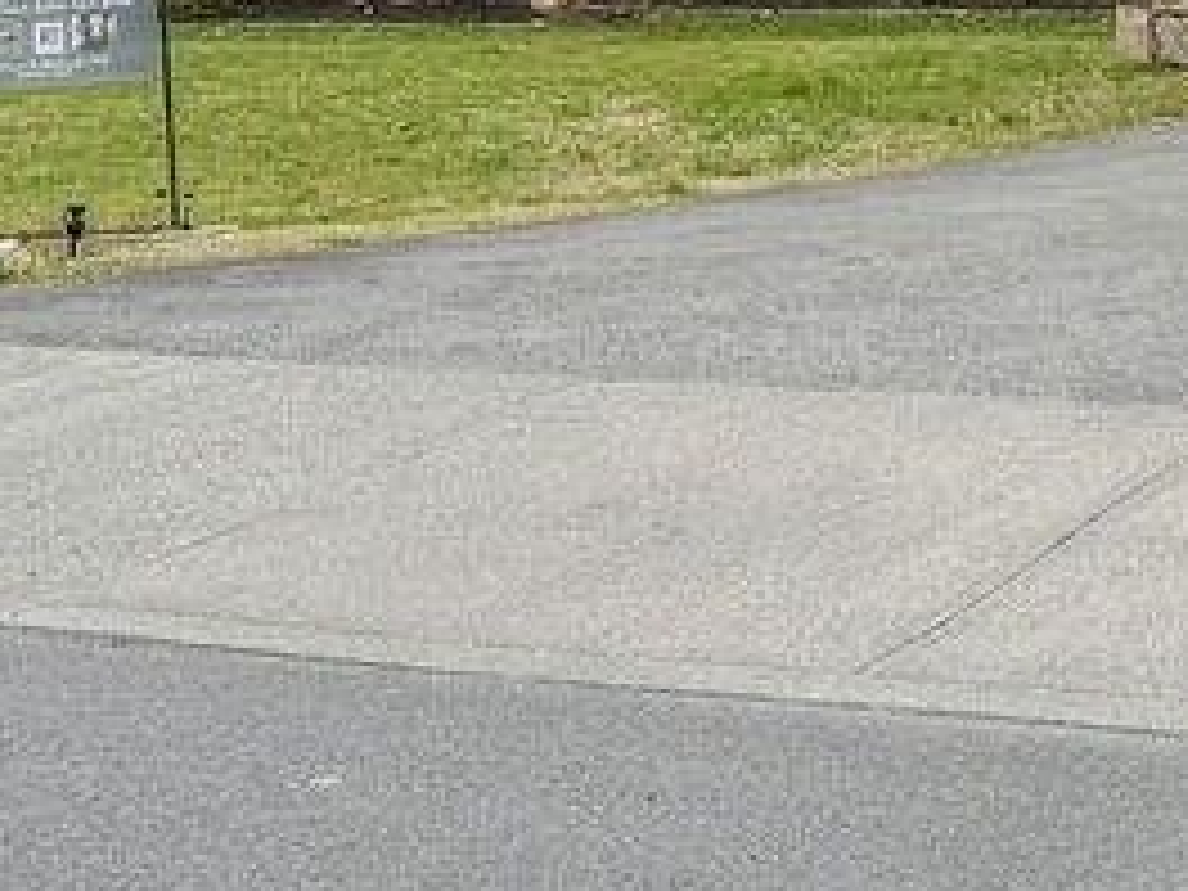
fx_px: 3192
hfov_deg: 19.7
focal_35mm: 93
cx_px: 1467
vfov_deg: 14.4
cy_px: -612
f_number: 1.8
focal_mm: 6.76
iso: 80
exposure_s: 1/1400
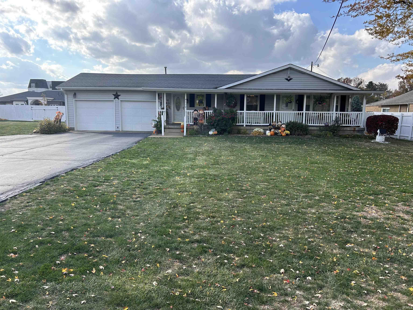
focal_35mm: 26
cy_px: 155
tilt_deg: -7.5
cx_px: 206
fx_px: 310
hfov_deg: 67.3
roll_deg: -1.3
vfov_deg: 53.1
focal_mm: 5.7
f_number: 1.5
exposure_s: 1/1575
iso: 50
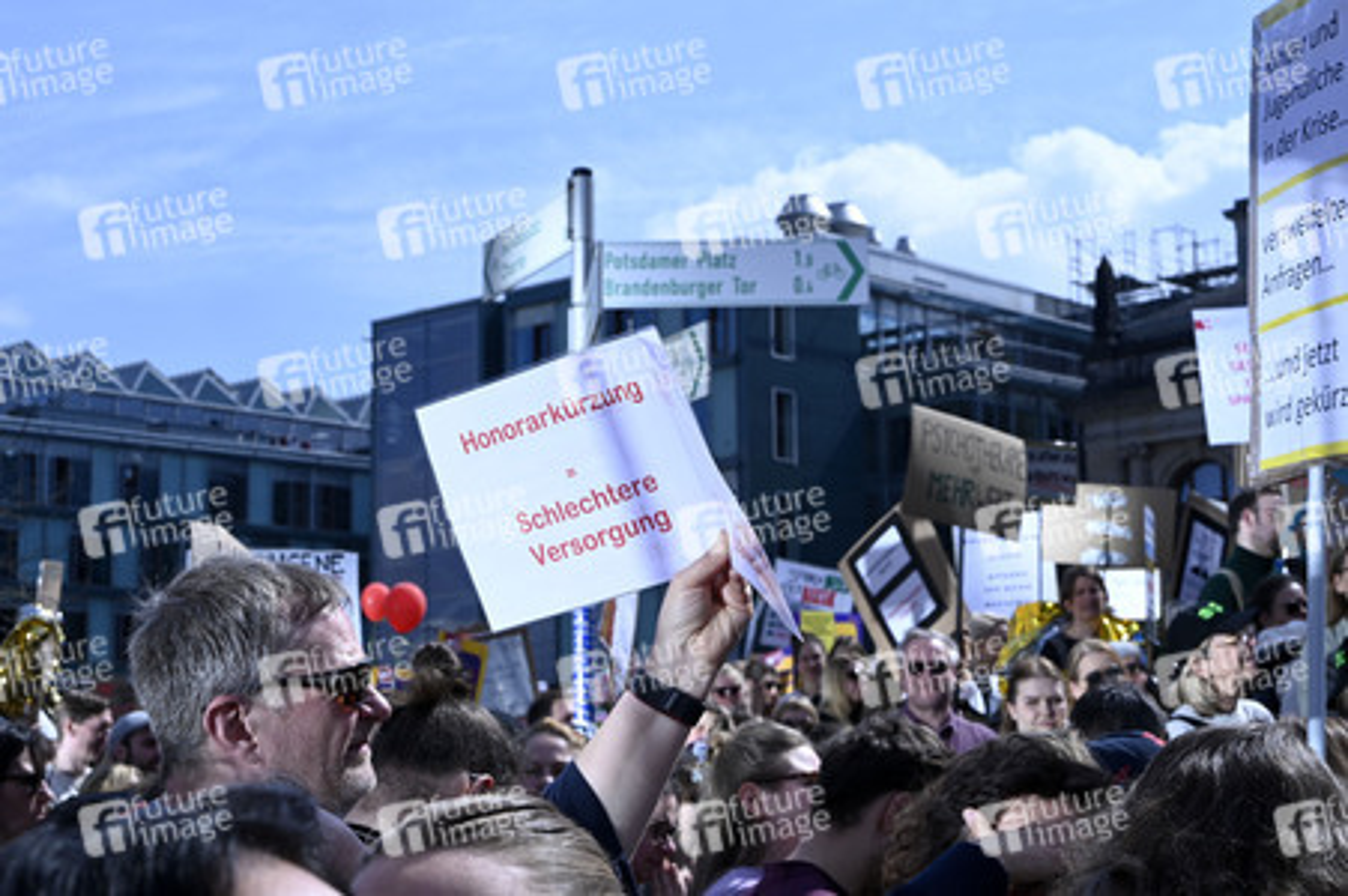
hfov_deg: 28.9
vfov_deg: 19.4
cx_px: 674
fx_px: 2619
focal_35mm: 70
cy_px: 448
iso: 250
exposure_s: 1/320
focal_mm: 70
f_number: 14
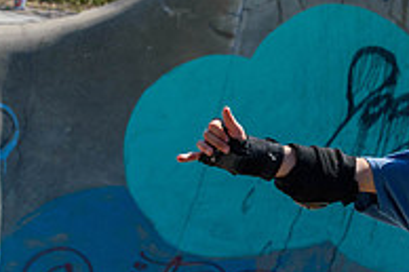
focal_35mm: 314
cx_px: 533
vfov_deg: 4.4
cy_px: 319
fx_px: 3564
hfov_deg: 6.5
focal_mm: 70
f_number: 8
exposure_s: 1/1000
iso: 200
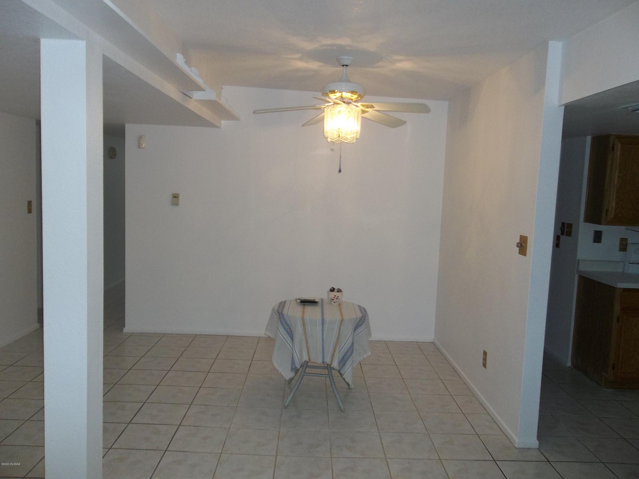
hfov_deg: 65.3
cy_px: 240
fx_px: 498
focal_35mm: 27
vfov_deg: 51.4
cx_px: 320
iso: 160
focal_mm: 4.9
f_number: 3.5
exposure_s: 1/30
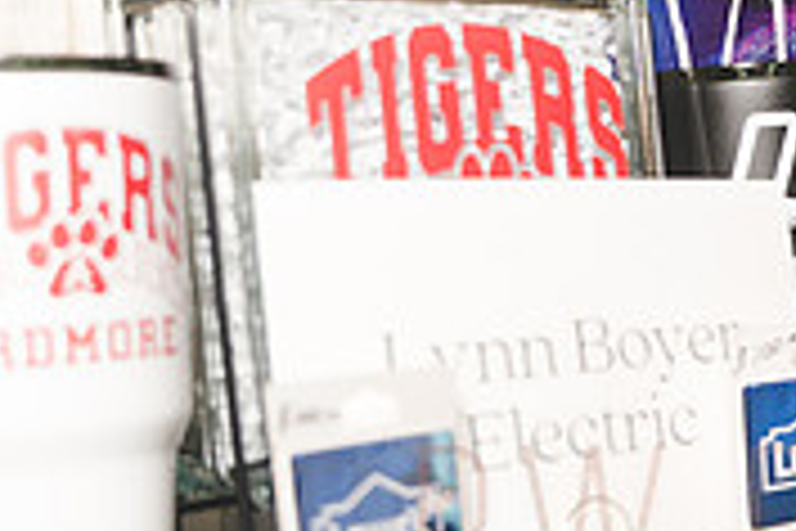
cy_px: 166
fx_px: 2100
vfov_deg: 14.4
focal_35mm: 95
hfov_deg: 19.2
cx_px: 1142
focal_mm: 29
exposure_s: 1/200
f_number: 2.8
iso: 640
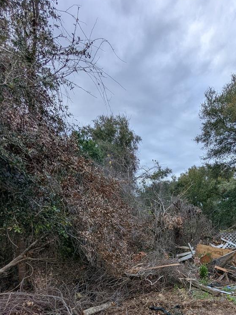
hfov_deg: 50.9
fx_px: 236
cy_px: 250
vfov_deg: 61.9
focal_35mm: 26
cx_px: 177
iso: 52
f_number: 2.2
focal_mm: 2.35
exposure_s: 1/239
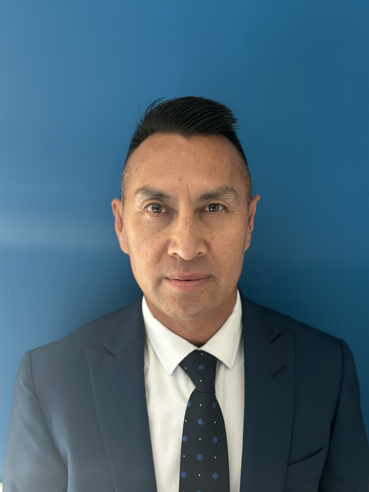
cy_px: 246
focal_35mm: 48
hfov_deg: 30.3
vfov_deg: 39.7
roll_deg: -1.9
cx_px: 184
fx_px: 682
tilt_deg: -3.2
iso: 400
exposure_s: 1/57
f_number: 1.78
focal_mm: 6.86
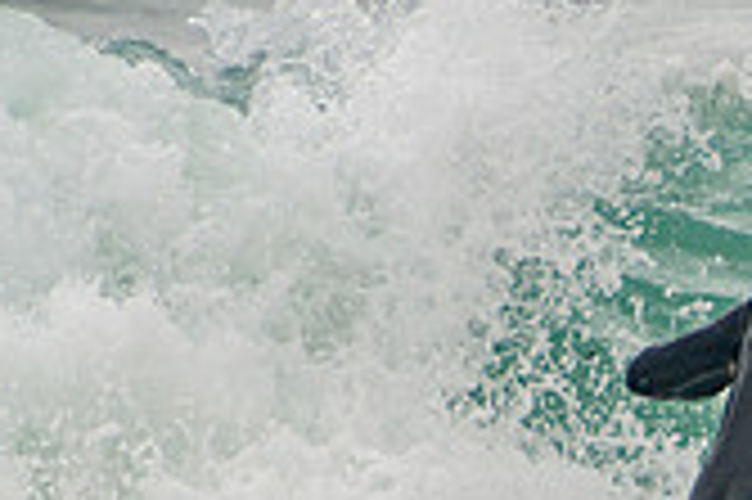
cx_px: 1283
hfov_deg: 1.0
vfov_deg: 0.7
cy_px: 786
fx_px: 43468
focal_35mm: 2083
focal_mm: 400
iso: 280
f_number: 5.6
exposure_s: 1/1250
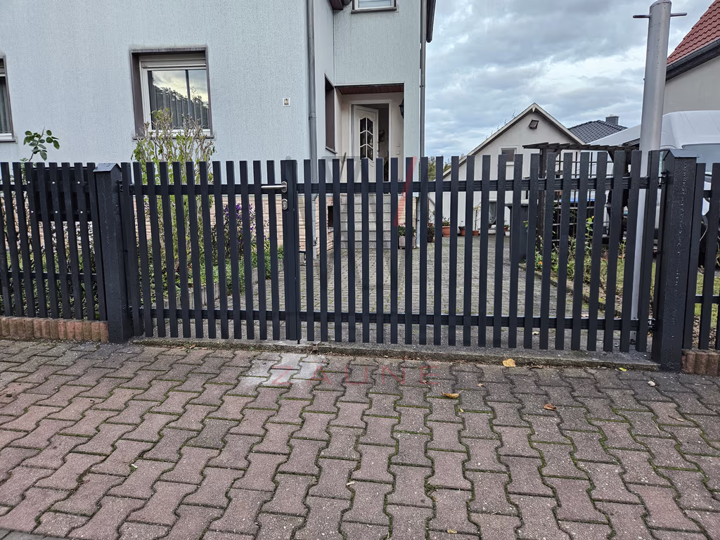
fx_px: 478
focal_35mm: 23
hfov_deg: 73.9
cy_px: 270
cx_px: 360
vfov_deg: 58.9
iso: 250
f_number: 1.8
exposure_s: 1/142
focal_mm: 5.4
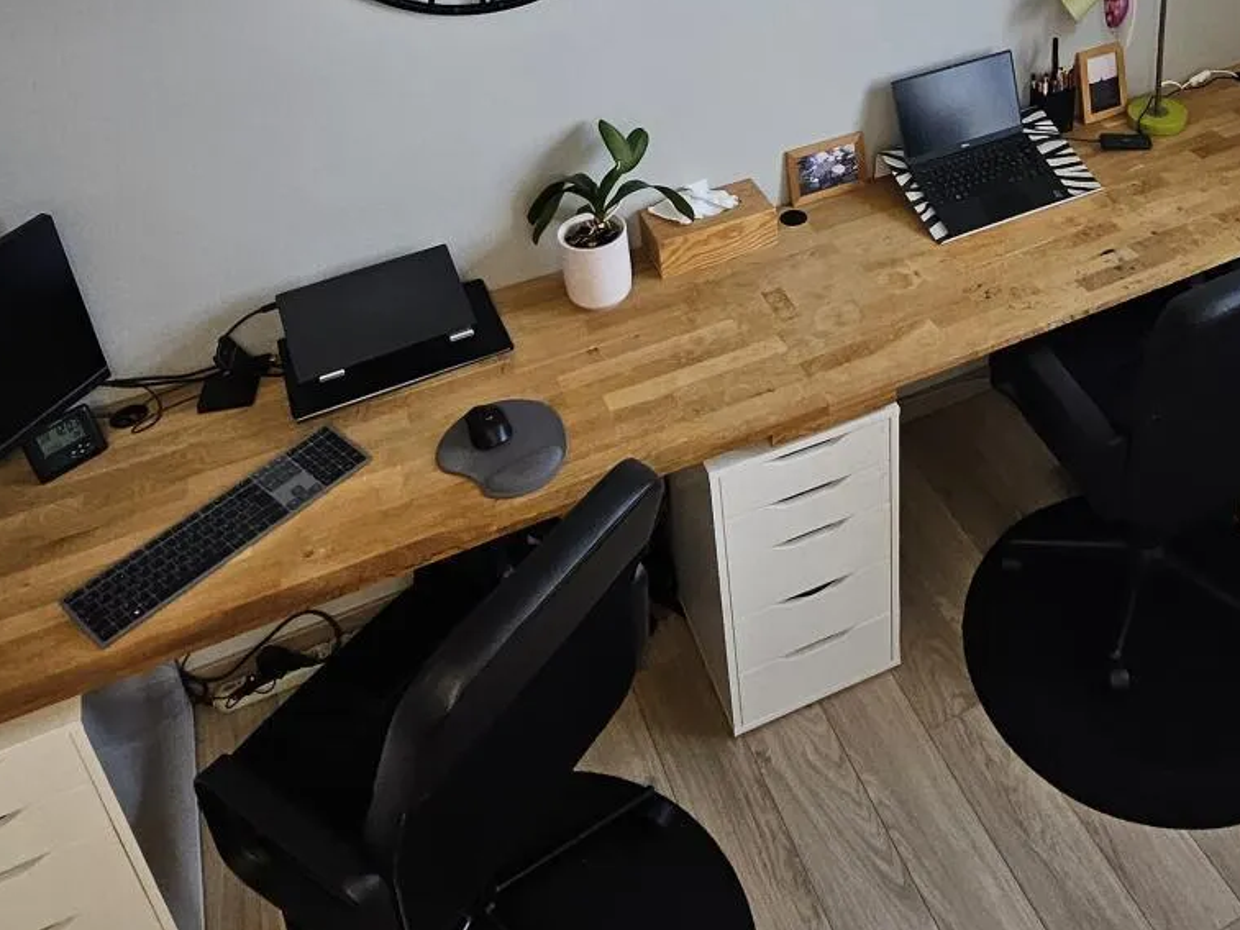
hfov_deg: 54.0
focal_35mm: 33
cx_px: 851
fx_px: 1182
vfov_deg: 40.0
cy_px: 105
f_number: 2.2
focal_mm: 1.74
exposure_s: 1/50
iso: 100
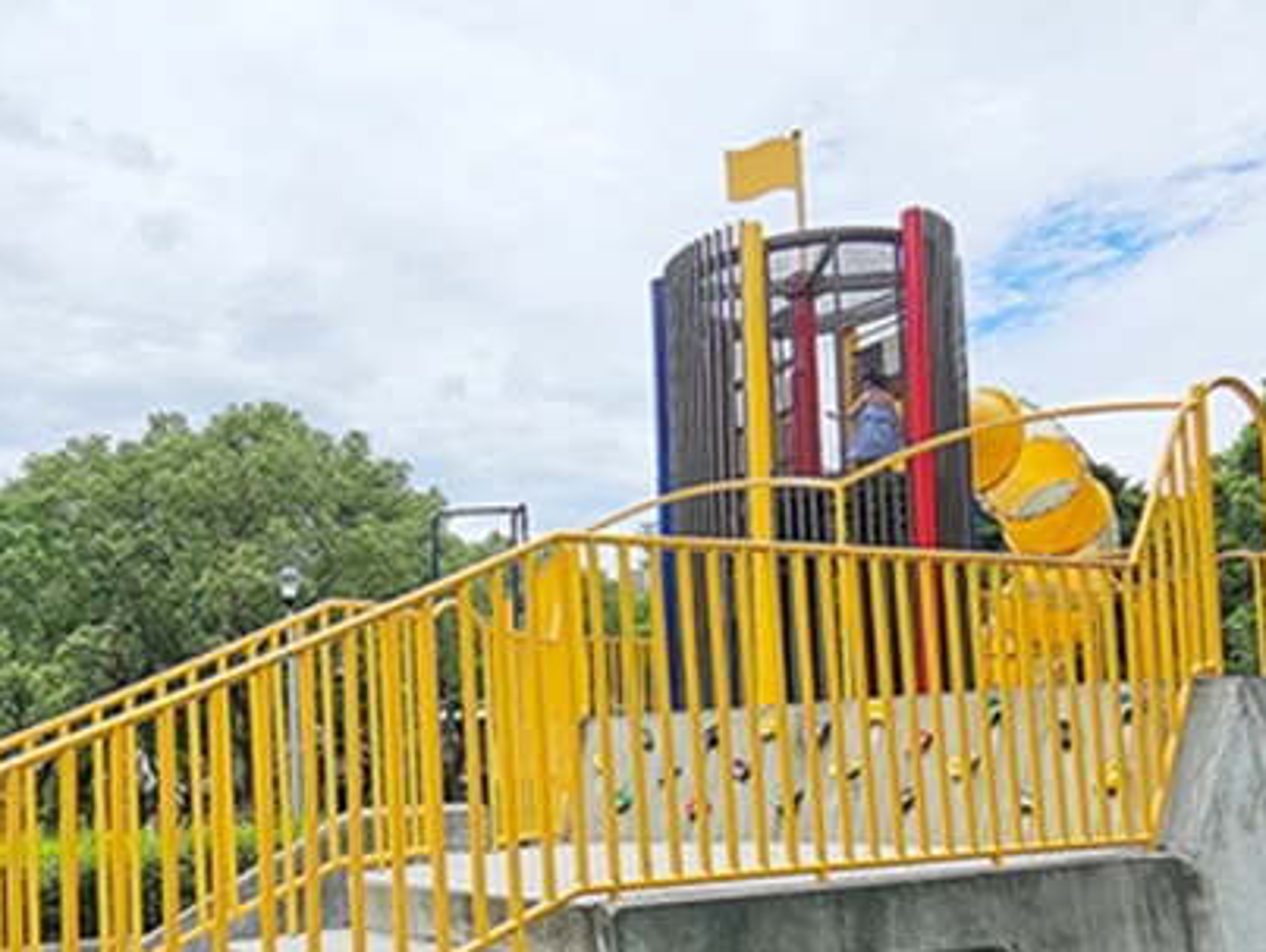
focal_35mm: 33
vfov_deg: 41.6
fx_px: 1208
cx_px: 393
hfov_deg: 53.9
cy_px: 729
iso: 50
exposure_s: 1/2643
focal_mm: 2.2
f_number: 2.2
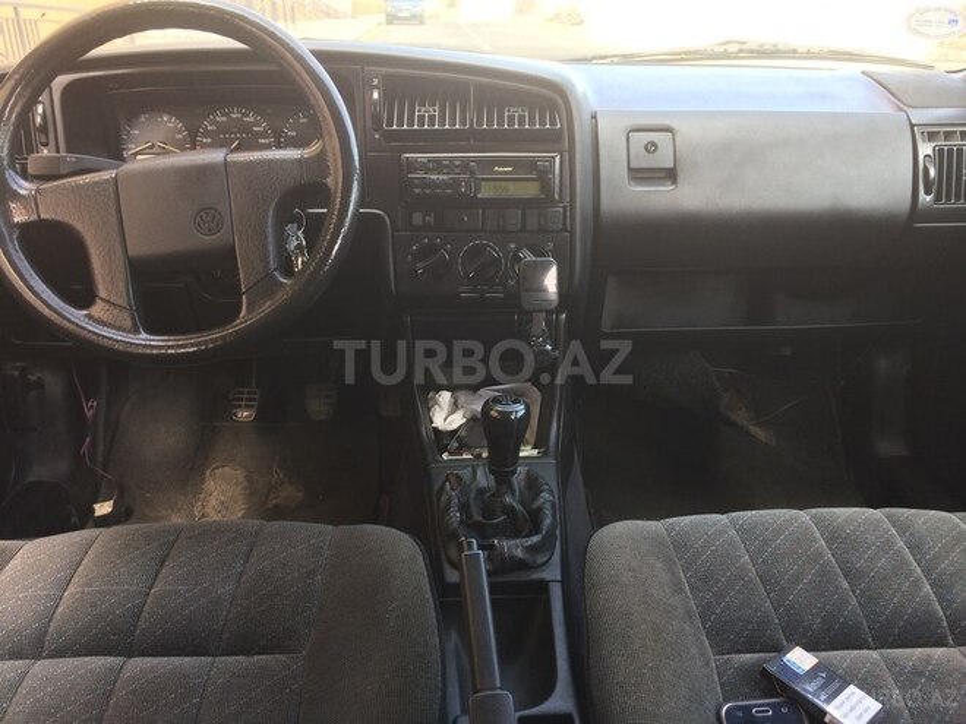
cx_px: 483
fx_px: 809
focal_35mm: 29
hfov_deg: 61.7
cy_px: 362
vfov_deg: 48.2
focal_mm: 4.15
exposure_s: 1/50
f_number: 2.2
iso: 40
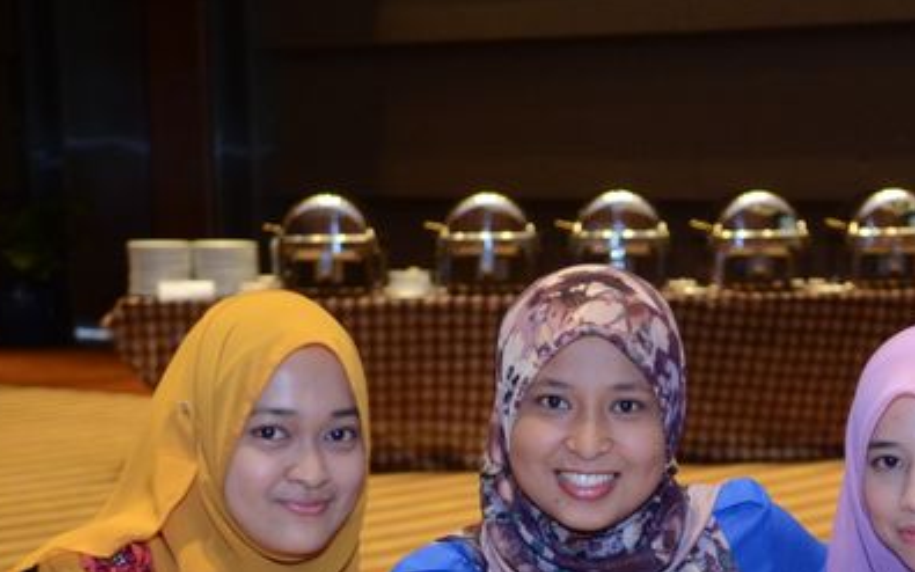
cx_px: 744
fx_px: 2469
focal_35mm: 99
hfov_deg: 20.7
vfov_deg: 13.1
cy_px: 533
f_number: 2.8
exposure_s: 1/60
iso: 1250
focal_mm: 32
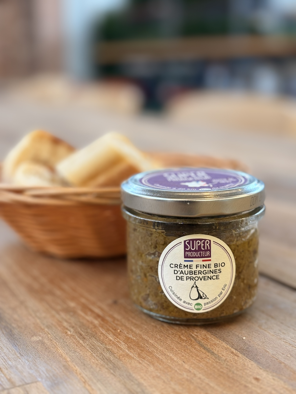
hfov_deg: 28.0
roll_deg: +0.7
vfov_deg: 36.8
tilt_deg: -12.2
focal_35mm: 52
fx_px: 593
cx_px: 148
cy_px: 197
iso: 64
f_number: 1.6
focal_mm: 5.96
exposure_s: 1/50
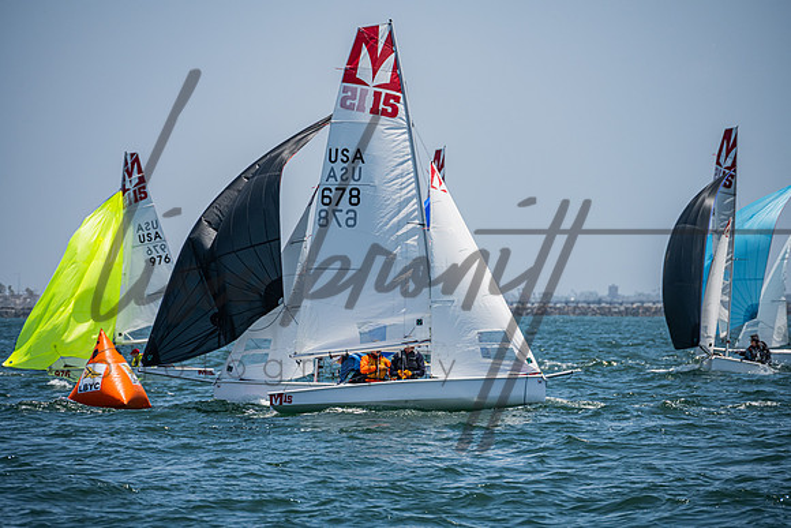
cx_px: 396
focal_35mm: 320
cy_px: 264
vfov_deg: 4.3
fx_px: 7032
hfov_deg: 6.4
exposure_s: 1/2000
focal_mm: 310
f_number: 8
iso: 400
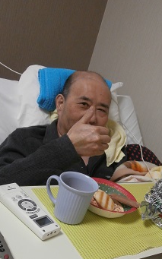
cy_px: 160
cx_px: 106
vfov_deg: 45.9
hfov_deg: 29.7
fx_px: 304
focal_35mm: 43
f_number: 3.5
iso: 320
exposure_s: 1/30
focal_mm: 5.36
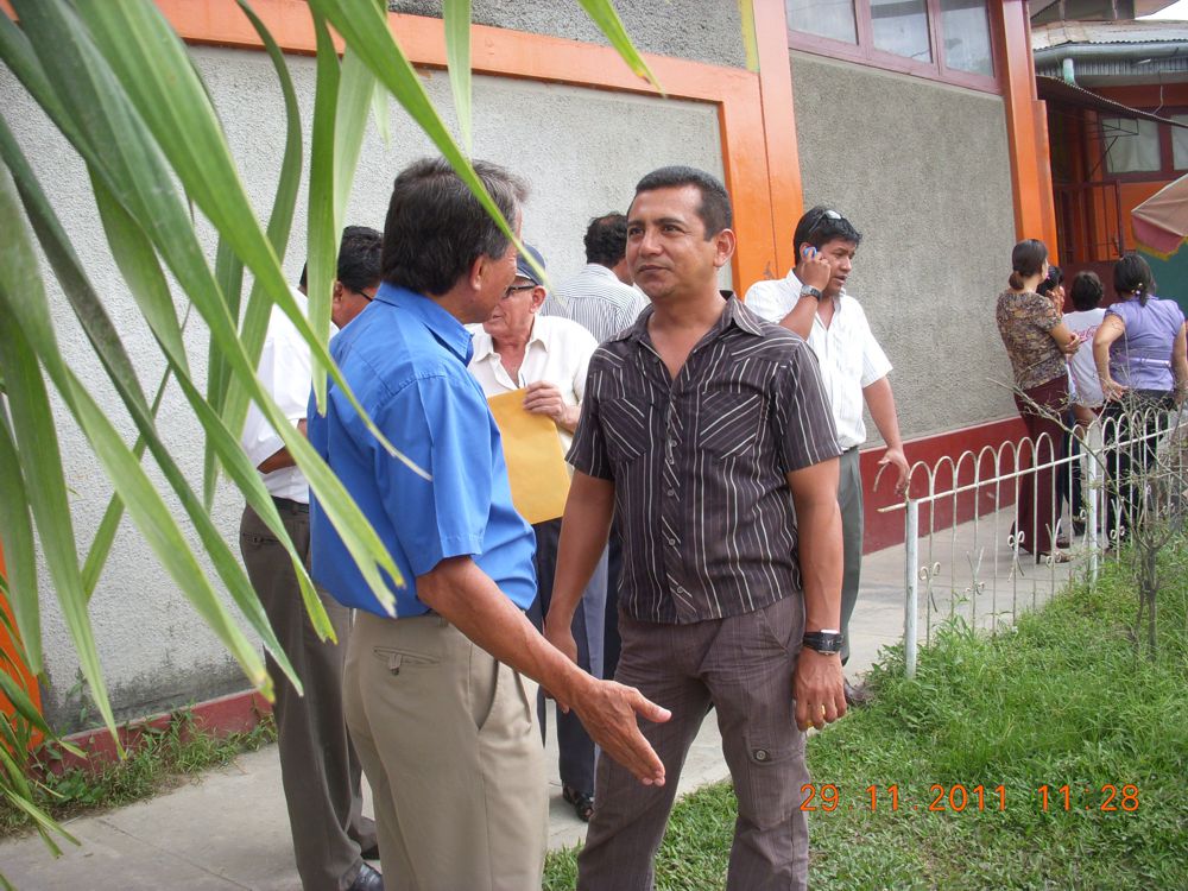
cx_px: 594
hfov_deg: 49.0
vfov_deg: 37.7
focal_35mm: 38
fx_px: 1304
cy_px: 446
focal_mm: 6.3
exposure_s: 1/250
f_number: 3.3
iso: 100
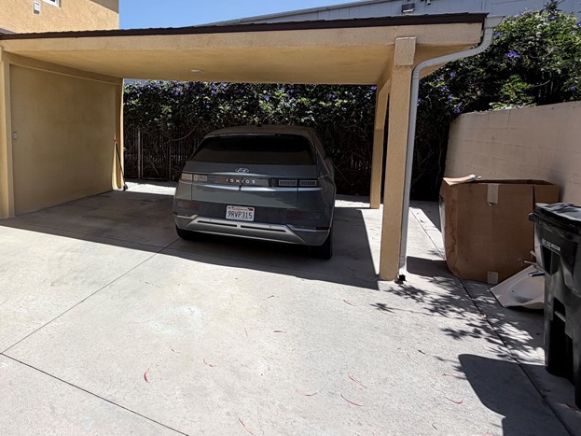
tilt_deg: -7.1
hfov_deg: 67.6
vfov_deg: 58.3
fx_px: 386
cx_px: 124
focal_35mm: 23
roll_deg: +0.0
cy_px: 170
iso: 20
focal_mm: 2.22
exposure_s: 1/1105
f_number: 2.2
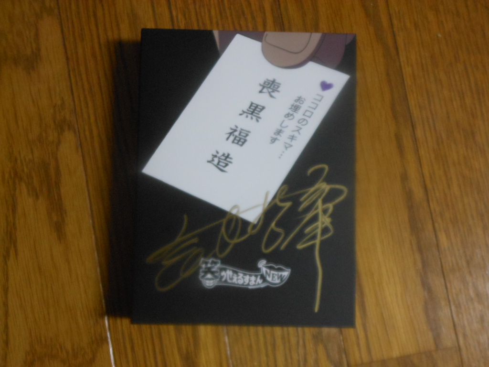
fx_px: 607
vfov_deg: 33.6
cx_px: 244
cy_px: 184
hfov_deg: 43.9
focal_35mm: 43
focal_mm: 7.7
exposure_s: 1/8
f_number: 3.8
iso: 400
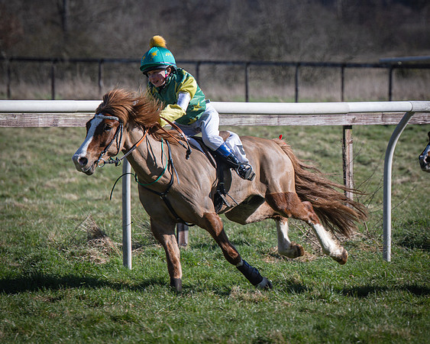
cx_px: 228
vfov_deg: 4.2
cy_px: 117
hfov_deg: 5.3
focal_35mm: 366
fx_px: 4660
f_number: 4
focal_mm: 160
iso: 125
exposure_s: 1/1000
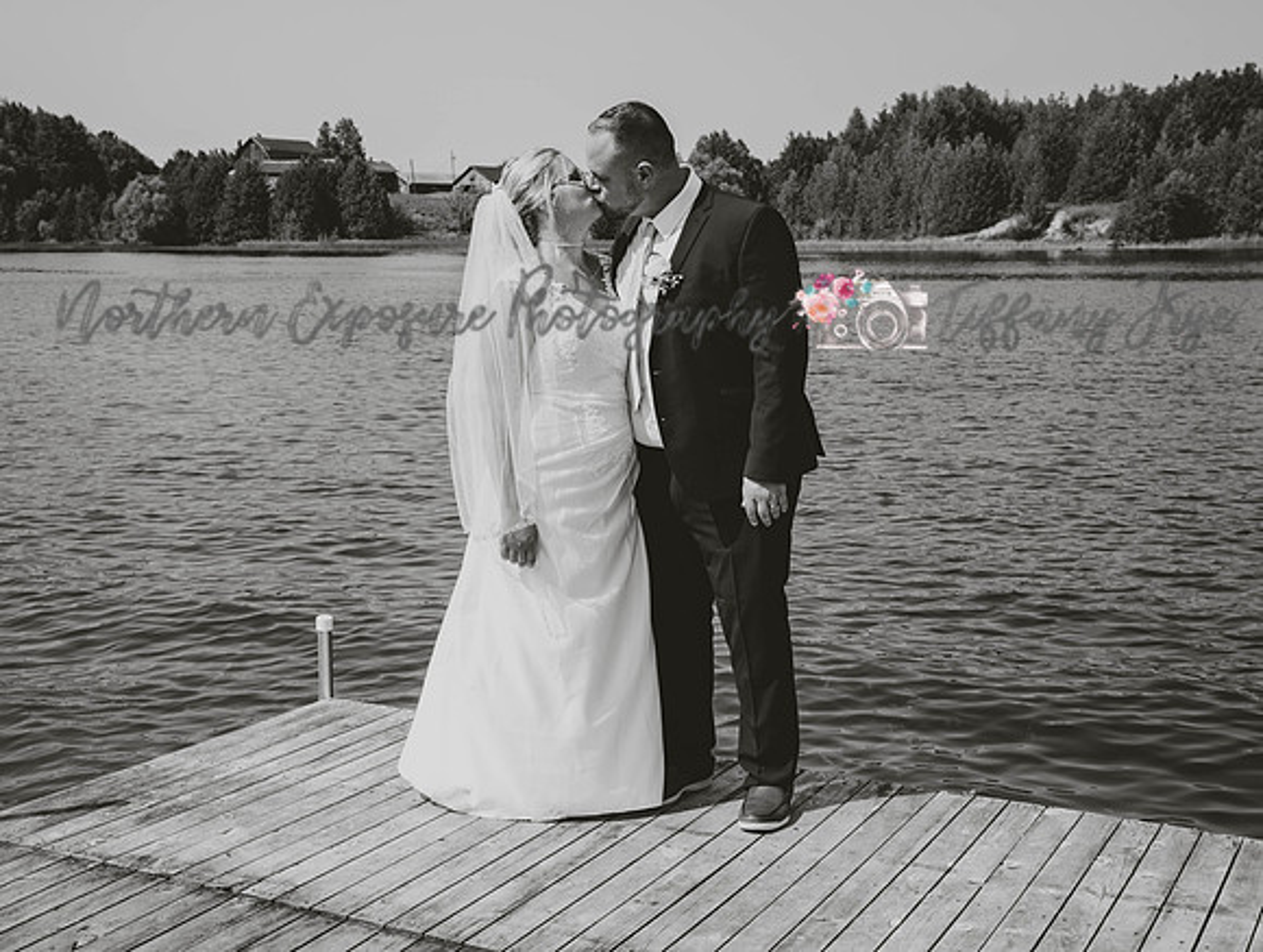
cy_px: 454
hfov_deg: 39.0
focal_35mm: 49
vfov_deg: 29.8
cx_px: 602
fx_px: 1785
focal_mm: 43
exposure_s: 1/400
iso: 100
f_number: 8
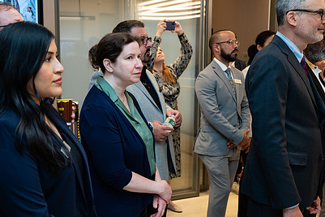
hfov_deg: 40.8
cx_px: 122
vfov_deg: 28.0
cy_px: 114
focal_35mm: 48
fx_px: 433
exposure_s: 1/160
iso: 400
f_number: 4
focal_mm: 33
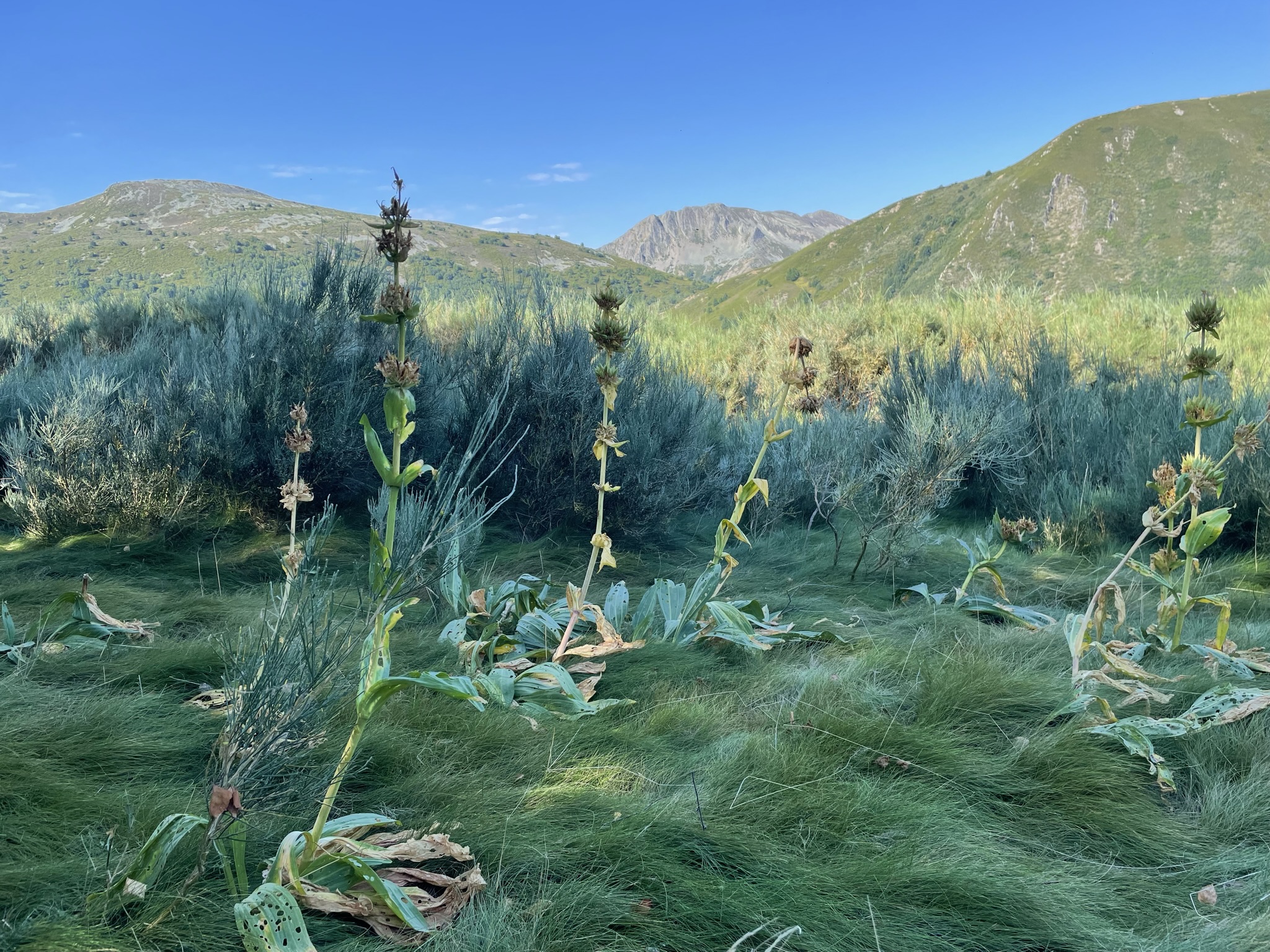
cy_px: 476
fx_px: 954
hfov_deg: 67.3
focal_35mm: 26
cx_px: 635
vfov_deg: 53.1
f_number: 1.6
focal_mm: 4.2
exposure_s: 1/1147
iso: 32
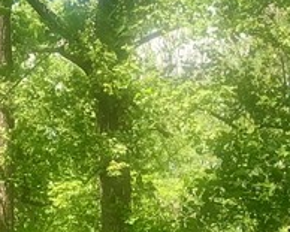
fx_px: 1150
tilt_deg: +9.5
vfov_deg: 11.5
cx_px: 176
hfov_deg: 14.4
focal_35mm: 134
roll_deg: -0.4
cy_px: 195
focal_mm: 4.25
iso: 25
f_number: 1.8
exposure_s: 1/478
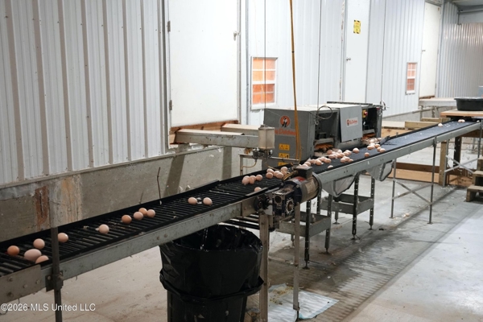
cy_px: 161
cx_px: 242
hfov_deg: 46.4
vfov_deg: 31.9
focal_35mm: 42
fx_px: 563
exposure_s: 1/40
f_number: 5
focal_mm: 42
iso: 3200
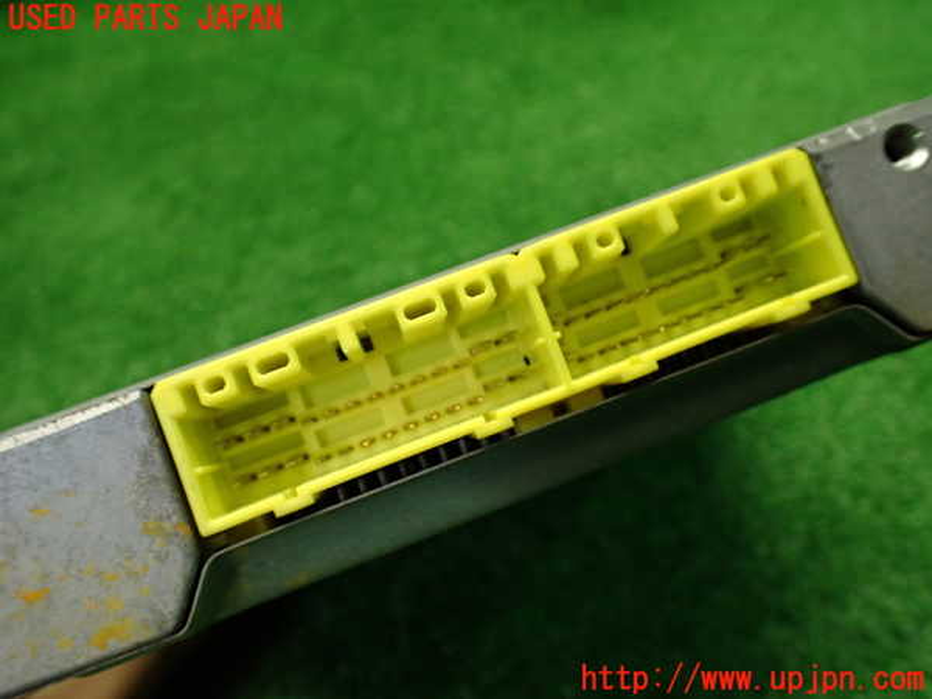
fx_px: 808
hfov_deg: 60.0
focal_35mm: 30
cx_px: 466
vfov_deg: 46.8
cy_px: 350
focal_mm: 5.4
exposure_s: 1/125
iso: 400
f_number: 2.3
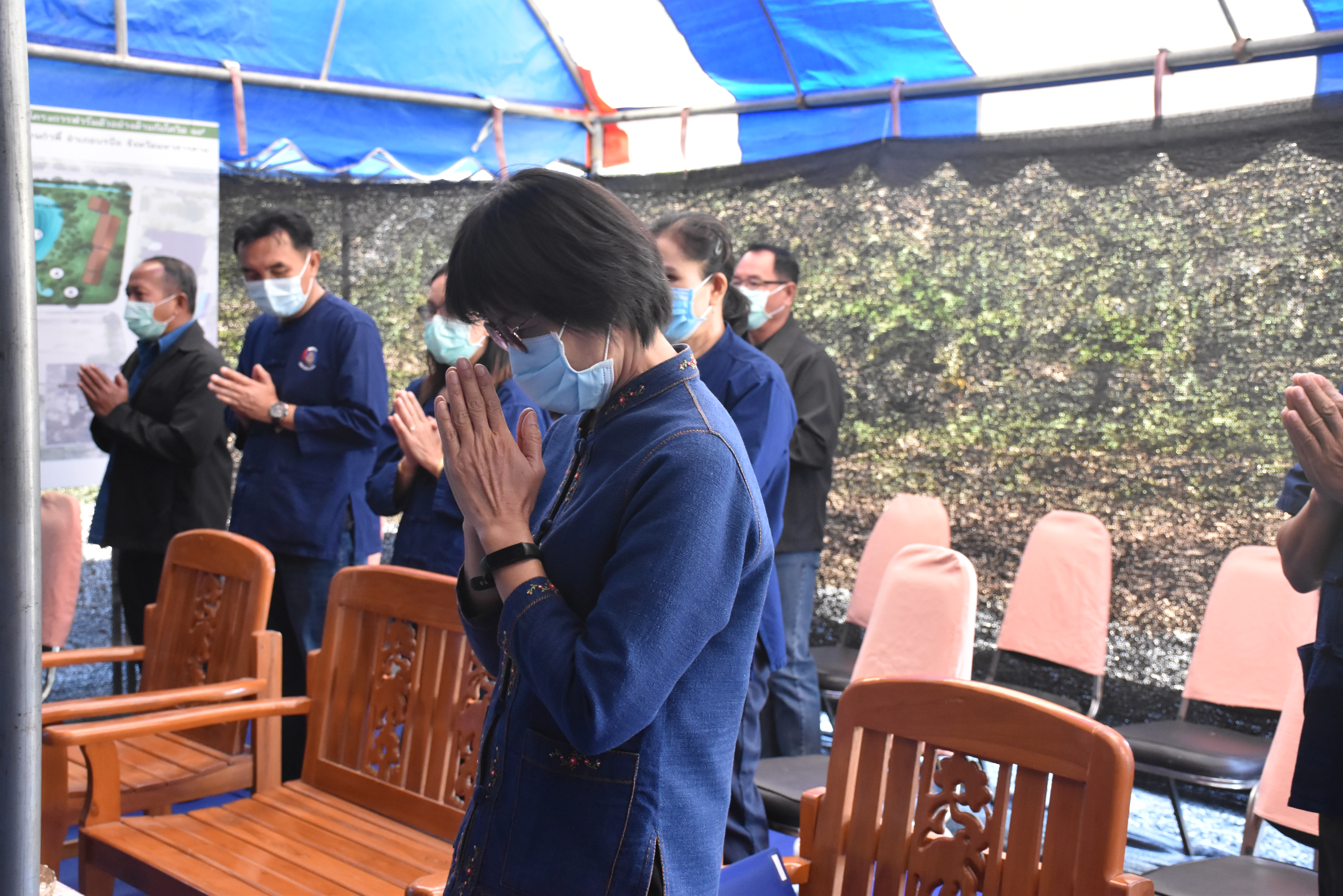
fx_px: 1791
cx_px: 672
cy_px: 448
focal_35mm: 48
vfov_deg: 28.1
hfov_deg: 41.1
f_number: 5.6
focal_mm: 32
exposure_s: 1/160
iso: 2500
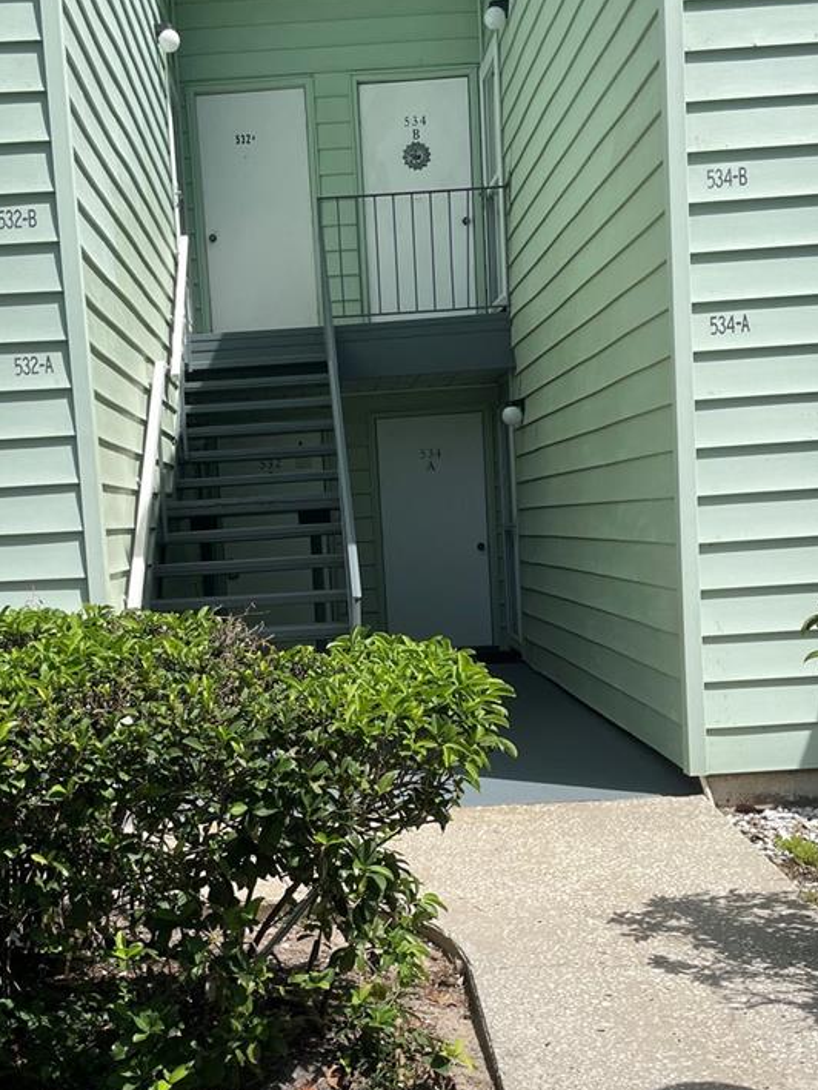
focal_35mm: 44
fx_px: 1386
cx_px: 311
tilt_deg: -7.6
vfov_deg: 42.7
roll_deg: +5.3
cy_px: 658
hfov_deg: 32.7
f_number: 1.6
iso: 32
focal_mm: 4.2
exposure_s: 1/4000
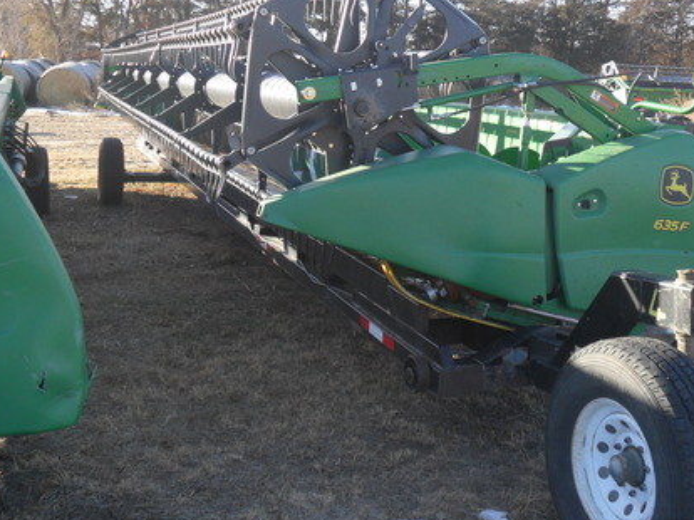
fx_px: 922
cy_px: 201
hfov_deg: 41.1
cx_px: 411
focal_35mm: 46
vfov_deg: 31.4
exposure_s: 1/250
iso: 80
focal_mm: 6.3
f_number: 3
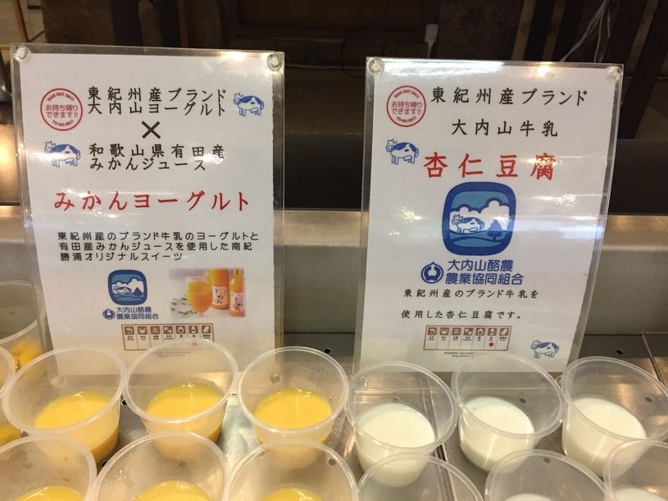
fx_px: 560
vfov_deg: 48.2
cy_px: 250
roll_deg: -4.4
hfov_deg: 61.7
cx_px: 334
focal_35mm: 29
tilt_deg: -36.5
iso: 125
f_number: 2.2
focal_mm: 4.15
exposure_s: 1/30
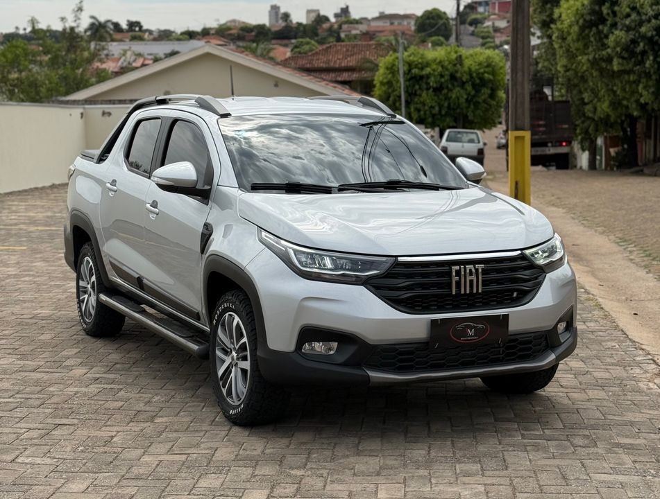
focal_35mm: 48
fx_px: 918
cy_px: 250
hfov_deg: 39.5
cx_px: 330
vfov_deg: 30.4
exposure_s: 1/6024
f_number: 1.78
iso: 64
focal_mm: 6.76
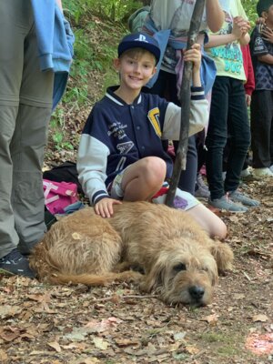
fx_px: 547
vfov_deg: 36.8
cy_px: 182
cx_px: 136
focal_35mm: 52
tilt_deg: -5.5
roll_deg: +2.3
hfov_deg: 28.0
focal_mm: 6
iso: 200
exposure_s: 1/60
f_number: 2.4
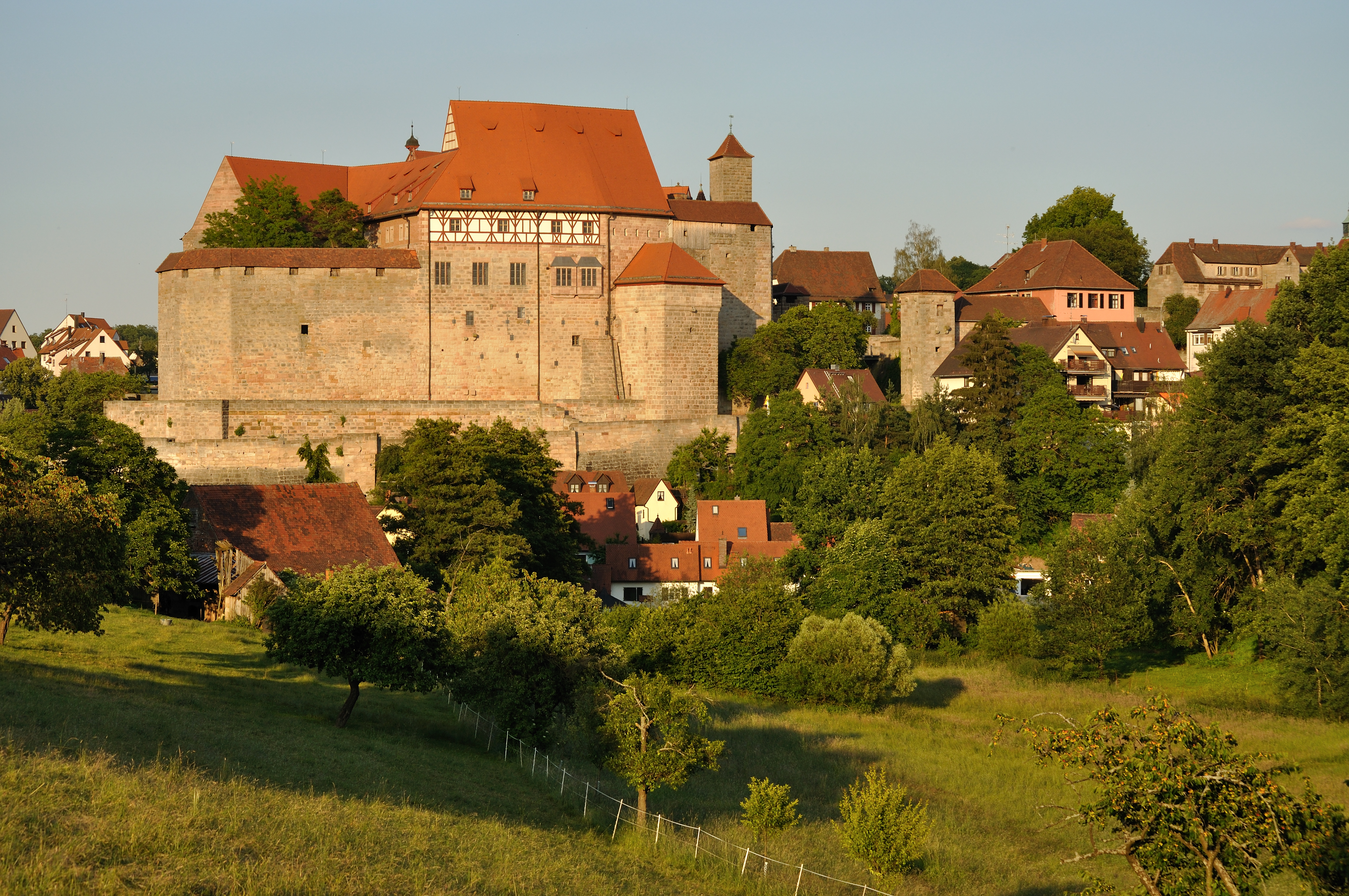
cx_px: 674
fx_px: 3088
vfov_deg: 16.5
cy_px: 448
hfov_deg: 24.6
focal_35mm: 82
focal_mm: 55
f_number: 8
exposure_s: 1/400
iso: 200
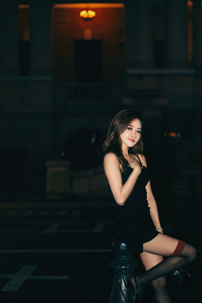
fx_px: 580
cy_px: 184
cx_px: 133
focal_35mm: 69
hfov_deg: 19.7
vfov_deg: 29.2
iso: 250
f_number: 2
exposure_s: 1/100
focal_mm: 50
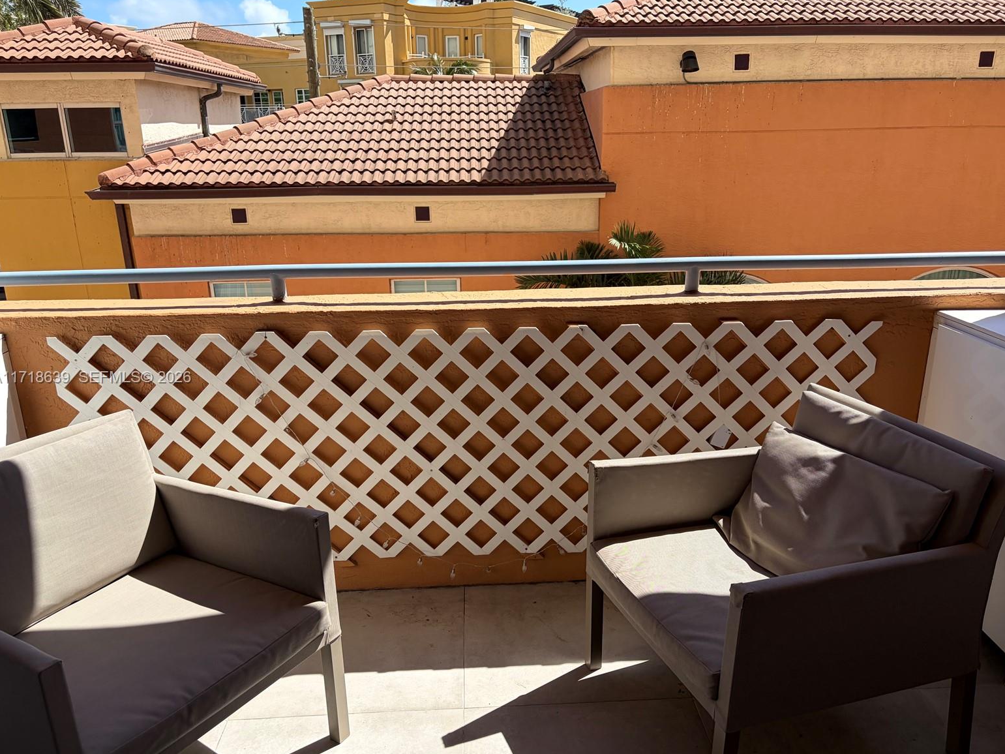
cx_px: 510
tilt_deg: -18.9
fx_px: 784
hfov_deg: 65.3
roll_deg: +1.0
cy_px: 378
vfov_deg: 51.4
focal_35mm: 27
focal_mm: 5.96
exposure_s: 1/2012
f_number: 1.6
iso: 50
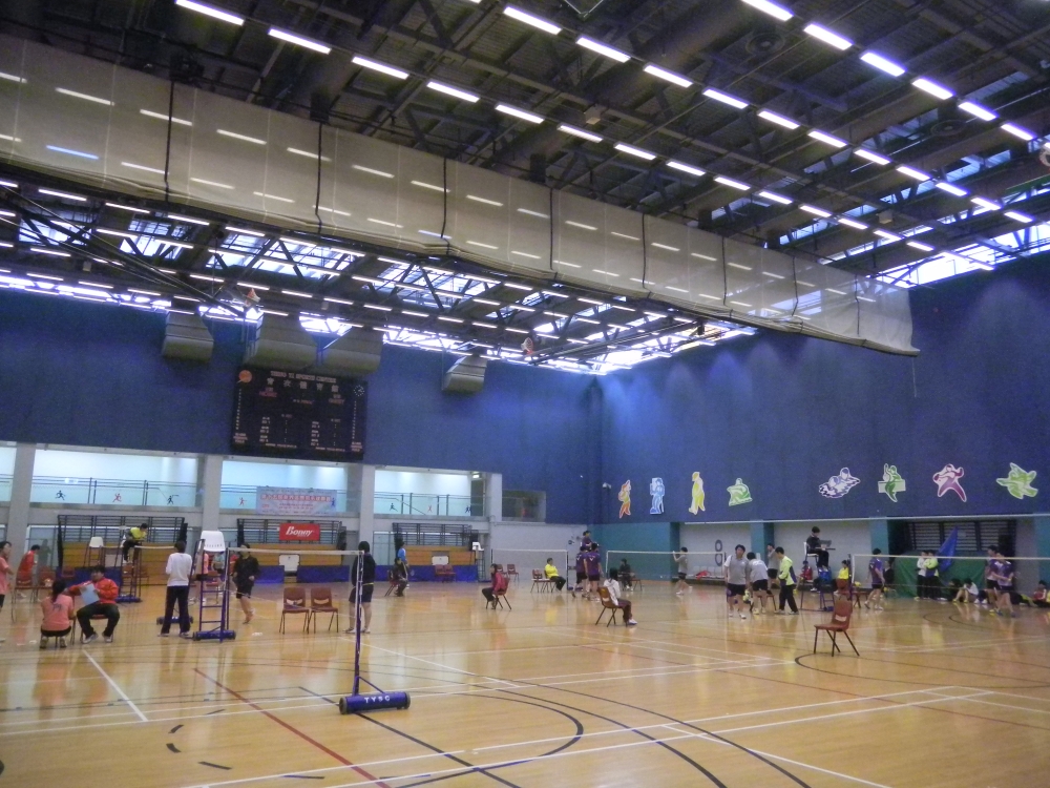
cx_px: 525
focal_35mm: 28
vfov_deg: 49.7
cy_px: 394
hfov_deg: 63.4
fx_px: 849
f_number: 3.9
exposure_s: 1/70.4
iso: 800
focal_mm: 5
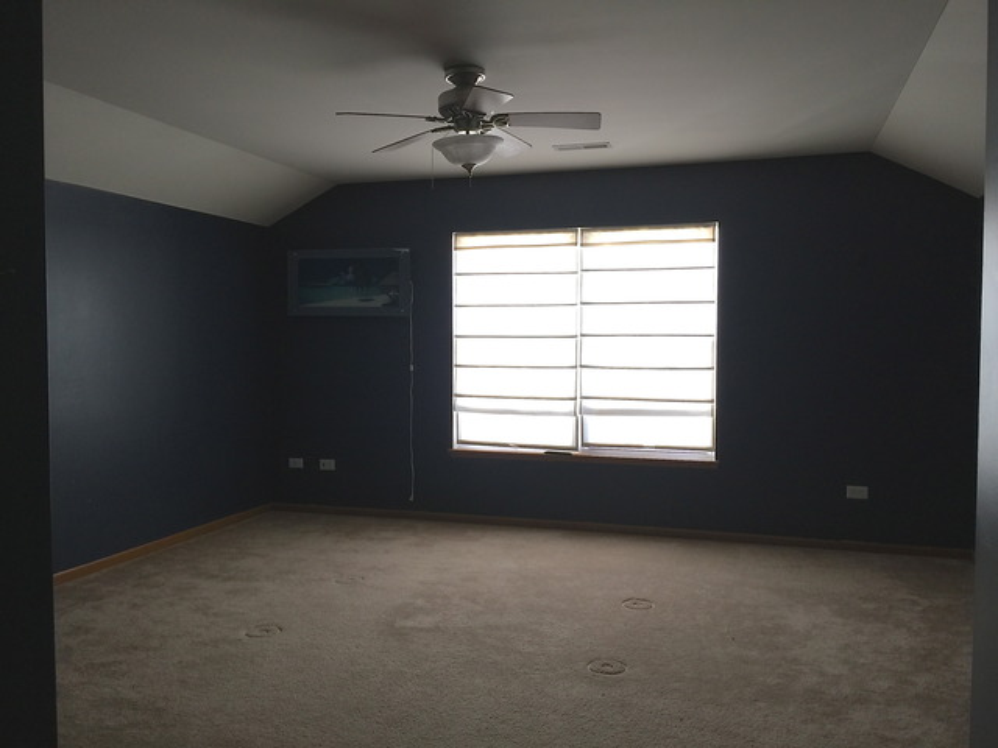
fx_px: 836
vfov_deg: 48.2
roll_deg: -0.3
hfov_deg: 61.7
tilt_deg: -3.1
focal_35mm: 29
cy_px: 374
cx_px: 499
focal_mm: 4.15
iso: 40
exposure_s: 1/30
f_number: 2.2
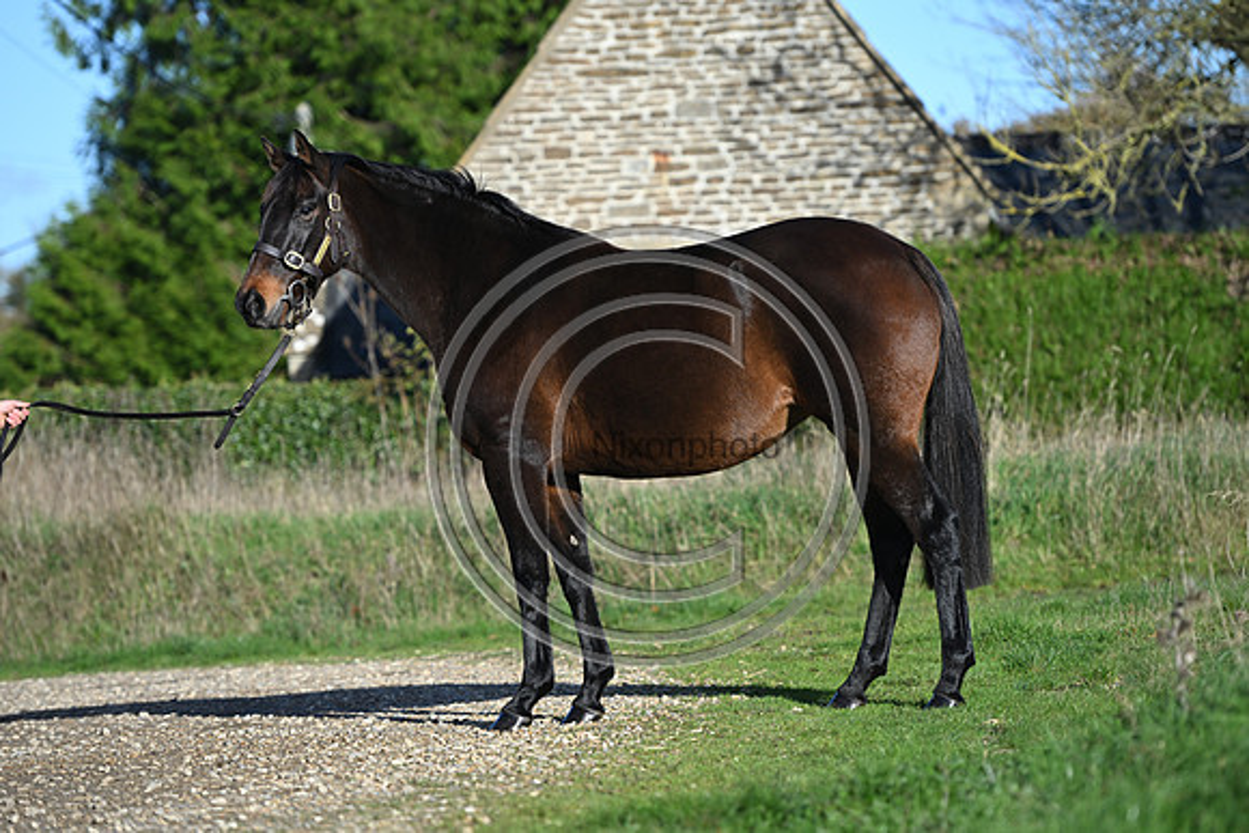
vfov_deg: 8.9
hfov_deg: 13.2
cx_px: 624
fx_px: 5379
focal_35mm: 155
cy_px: 416
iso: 140
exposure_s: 1/1250
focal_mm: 155
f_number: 3.5
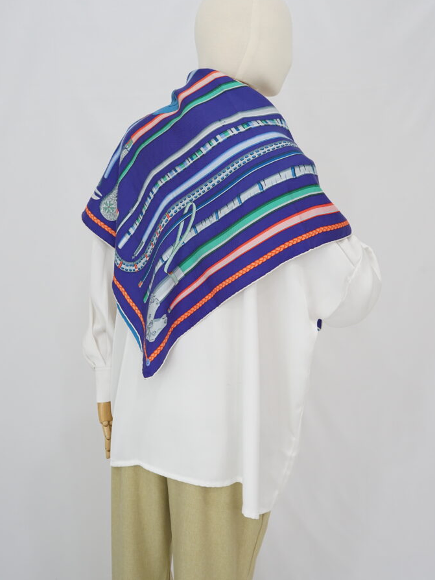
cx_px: 219
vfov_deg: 34.9
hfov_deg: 26.6
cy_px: 266
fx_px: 922
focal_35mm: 55
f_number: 6.3
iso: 640
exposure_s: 1/10
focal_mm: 50
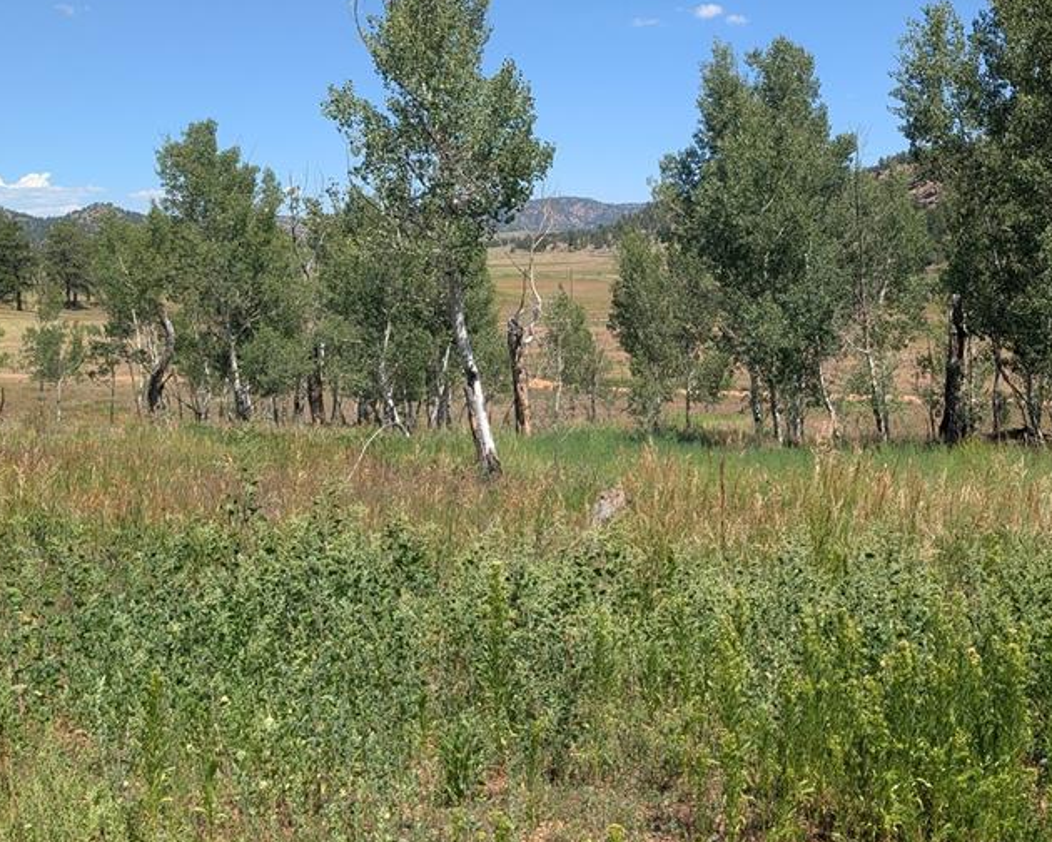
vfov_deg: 39.0
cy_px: 347
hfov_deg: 46.5
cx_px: 763
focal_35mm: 38
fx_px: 1183
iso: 23
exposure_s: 1/877
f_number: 1.68
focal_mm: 6.9
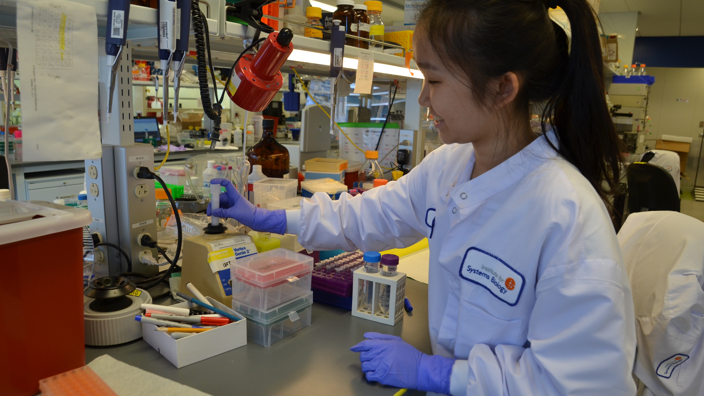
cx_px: 351
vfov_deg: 44.4
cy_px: 206
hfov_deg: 71.9
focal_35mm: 26
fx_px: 485
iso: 400
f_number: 4.5
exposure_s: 1/80
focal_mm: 16
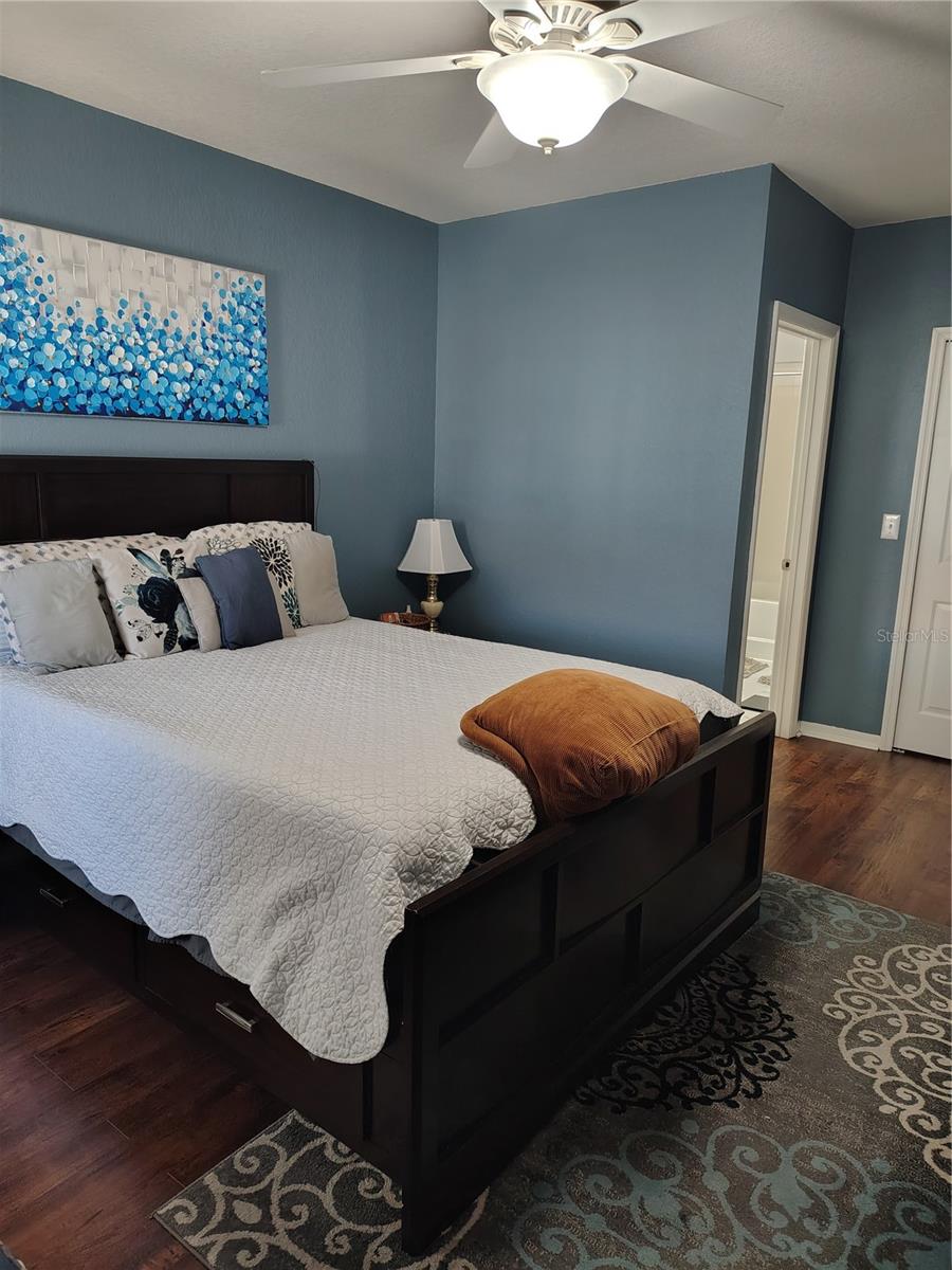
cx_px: 476
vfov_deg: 71.6
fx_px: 880
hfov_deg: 56.8
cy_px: 635
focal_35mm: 24
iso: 1281
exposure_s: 1/60
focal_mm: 5.56
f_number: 1.8
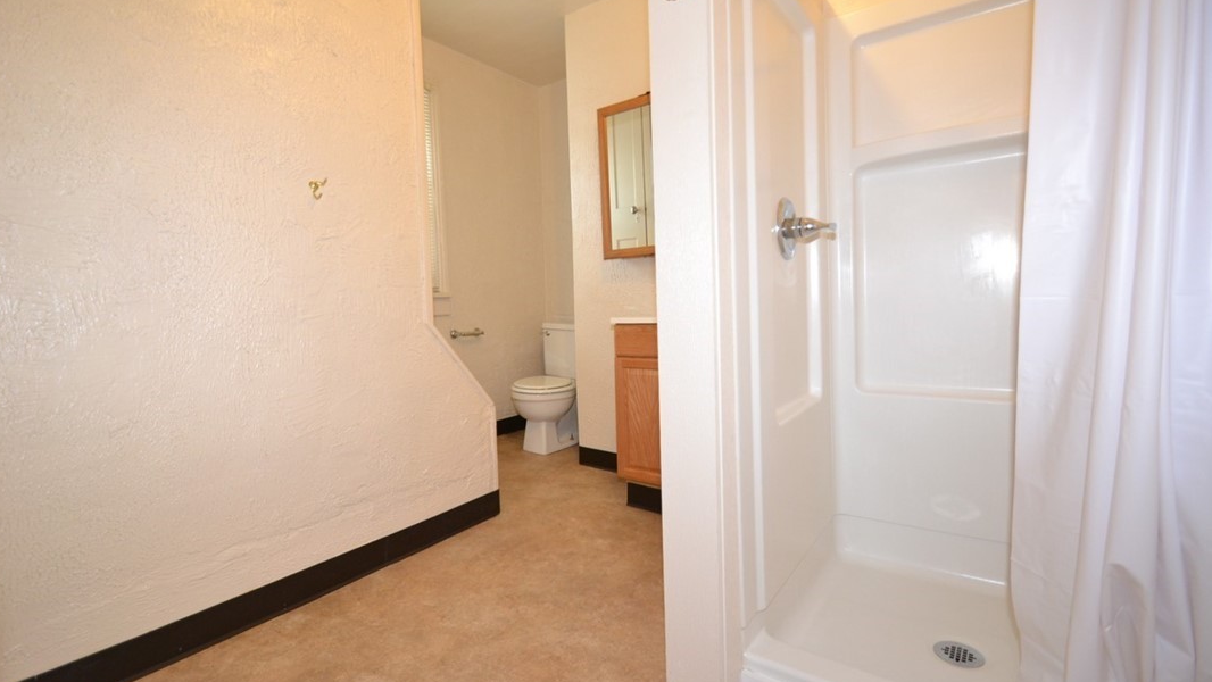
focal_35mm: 16
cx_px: 605
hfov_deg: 99.4
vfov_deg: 67.0
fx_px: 514
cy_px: 308
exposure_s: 1/60
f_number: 4
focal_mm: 10
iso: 800
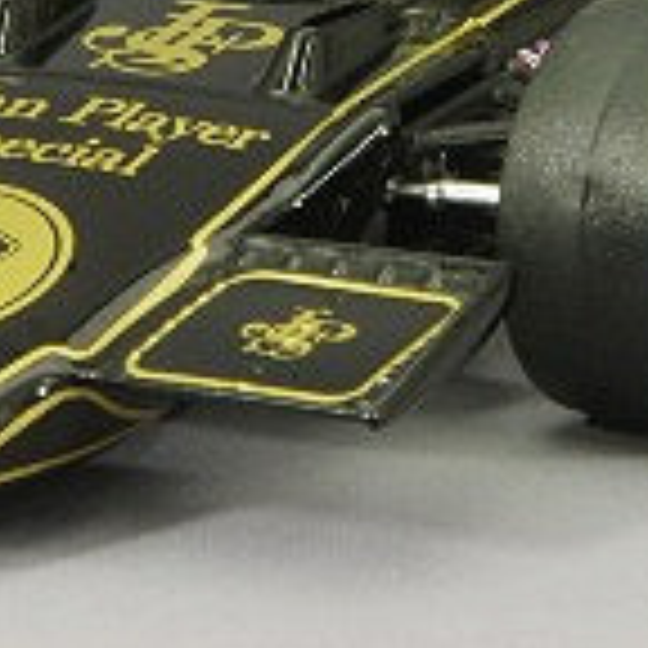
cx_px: 500
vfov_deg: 4.1
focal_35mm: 423
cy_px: -209
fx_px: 8959
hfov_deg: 4.1
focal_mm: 75
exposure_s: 1
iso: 400
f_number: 32
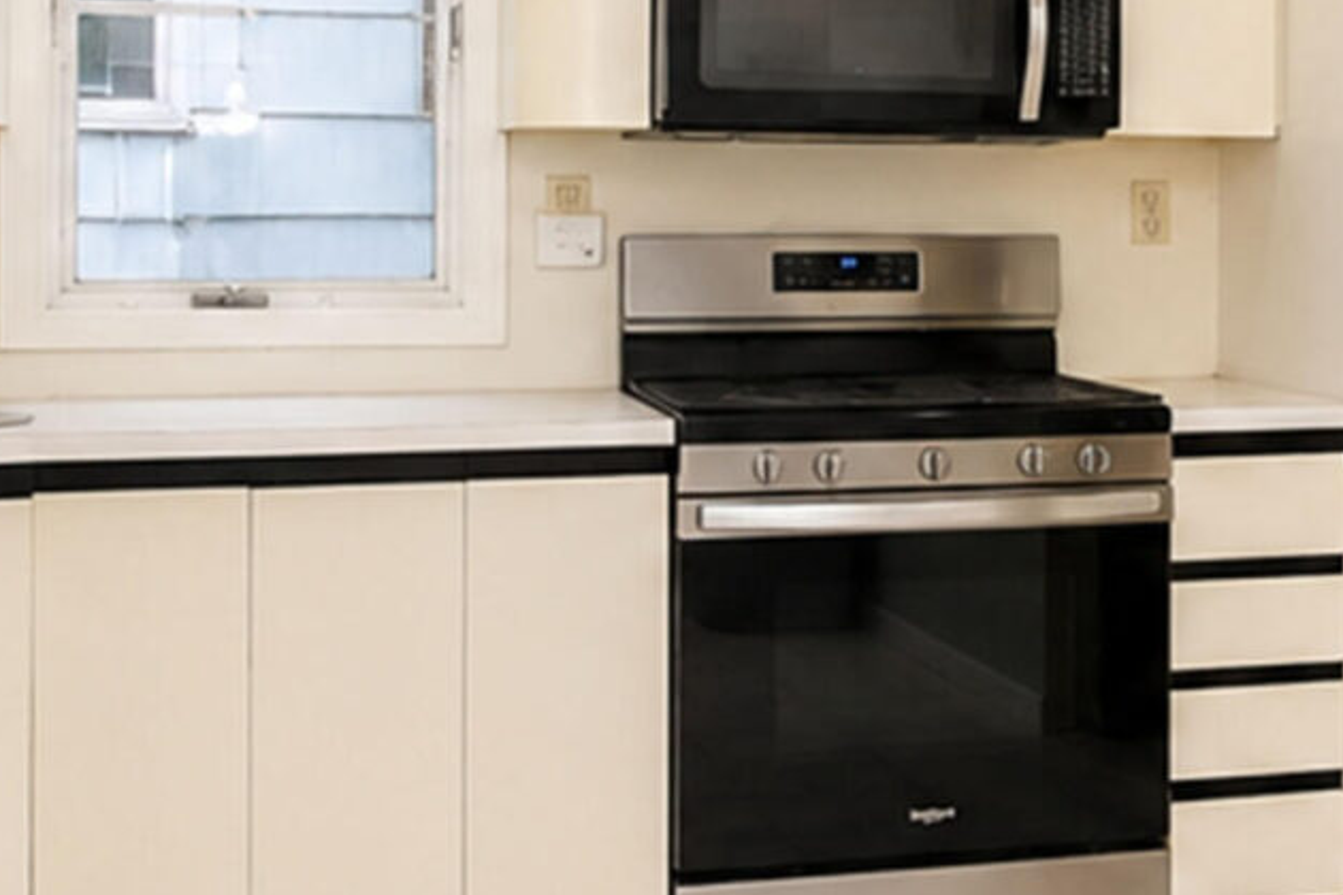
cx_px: 991
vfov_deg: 22.0
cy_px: 212
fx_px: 2275
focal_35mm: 61
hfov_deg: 32.3
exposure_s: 1/125
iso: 2000
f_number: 7.1
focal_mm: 10
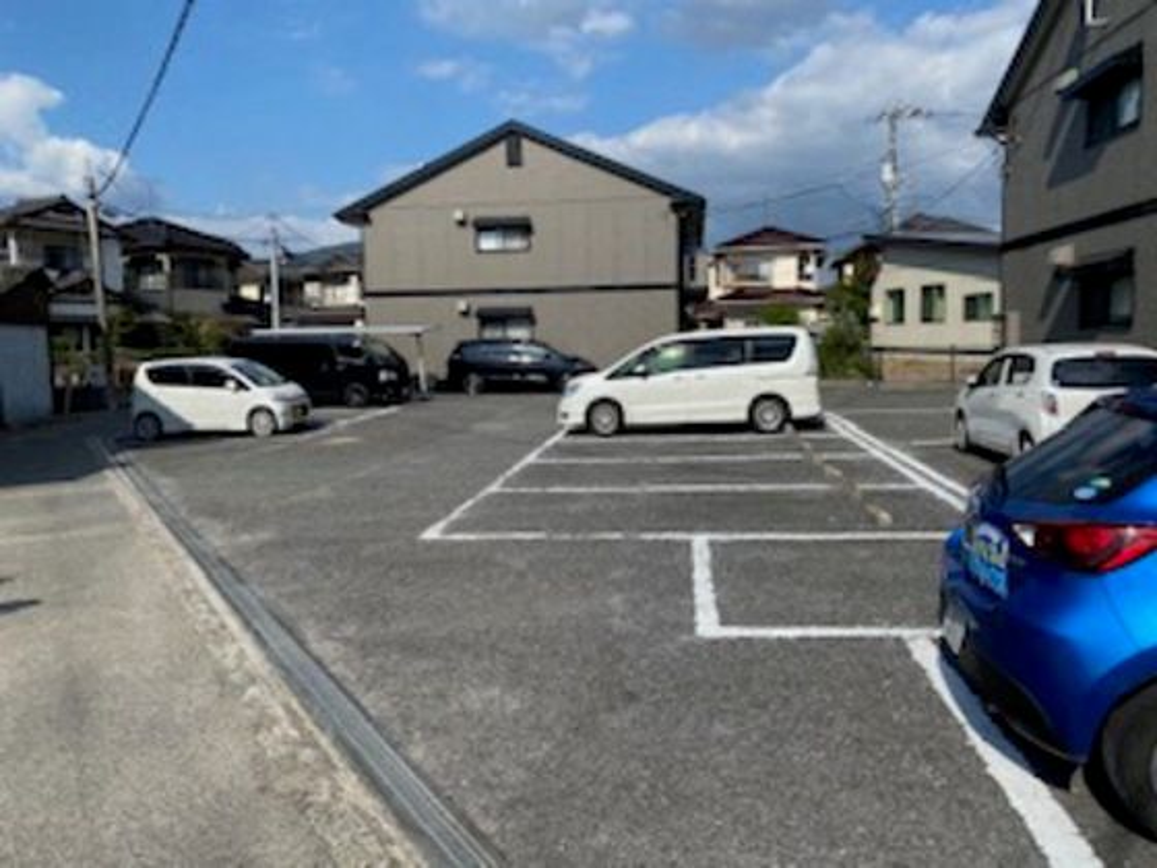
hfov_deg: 67.3
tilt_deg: -4.9
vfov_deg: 53.1
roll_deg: +1.0
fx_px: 869
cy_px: 434
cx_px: 578
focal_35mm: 26
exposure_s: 1/3846
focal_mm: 4.25
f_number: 1.8
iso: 32
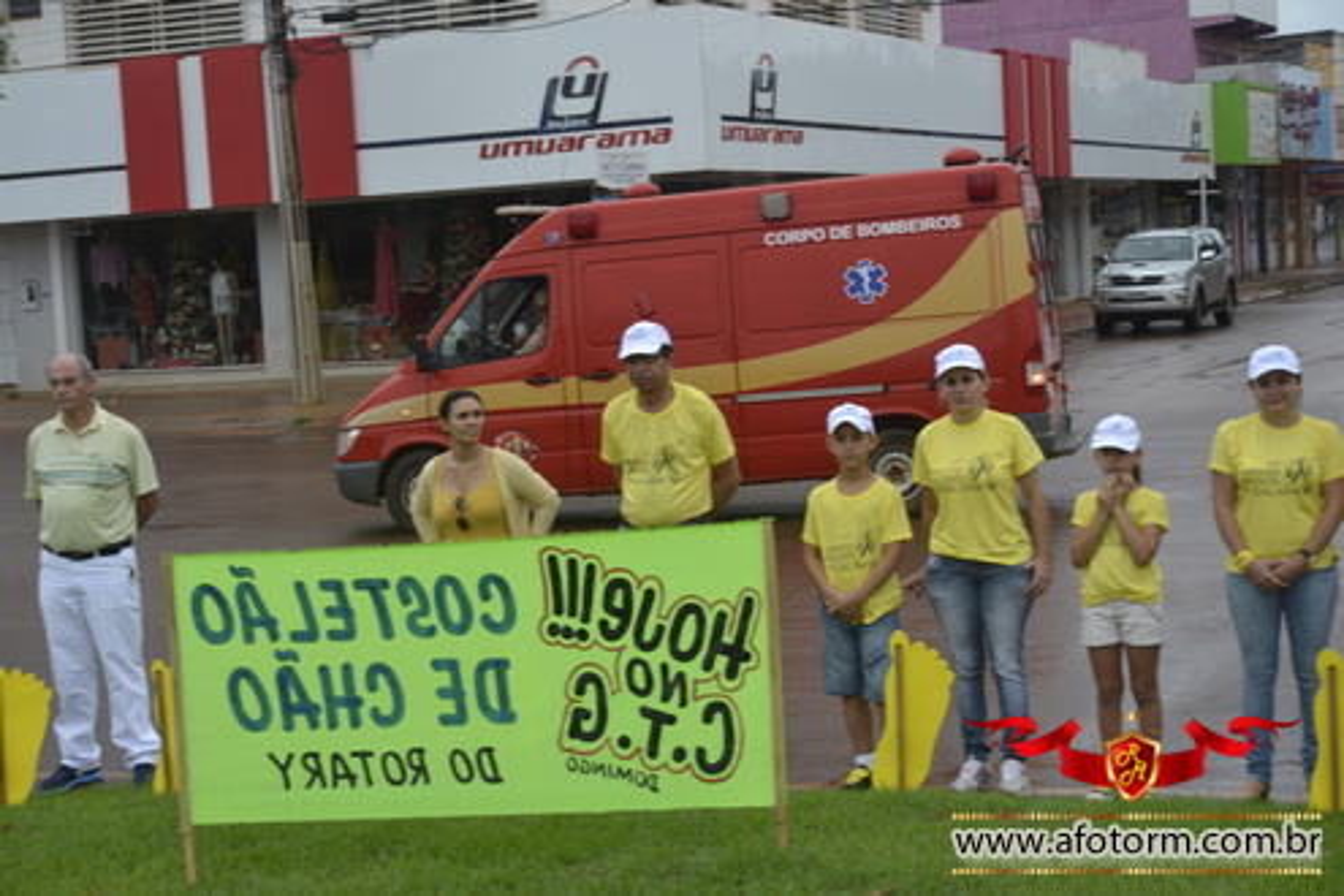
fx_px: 2240
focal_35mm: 60
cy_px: 448
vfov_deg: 22.6
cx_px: 672
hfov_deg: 33.4
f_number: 5.6
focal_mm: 40
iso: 100
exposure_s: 1/125
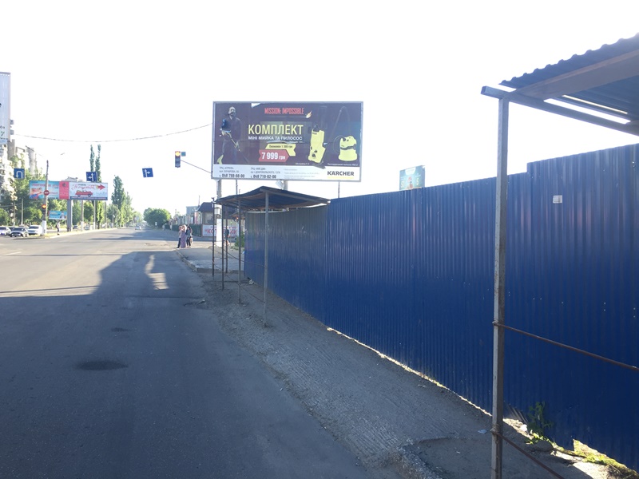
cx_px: 320
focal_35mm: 29
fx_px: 535
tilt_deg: -1.0
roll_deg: -2.4
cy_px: 240
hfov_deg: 61.7
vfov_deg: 48.2
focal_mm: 4.15
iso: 32
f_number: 2.2
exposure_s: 1/206
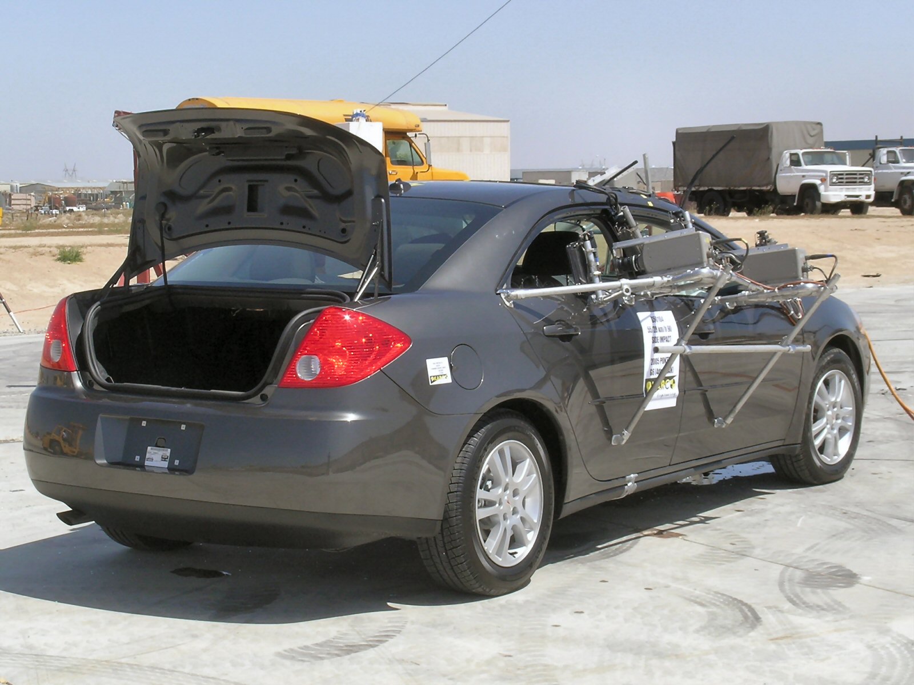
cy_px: 342
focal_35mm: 61
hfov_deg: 31.7
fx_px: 1611
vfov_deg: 24.0
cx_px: 457
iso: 50
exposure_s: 1/193
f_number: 7.4
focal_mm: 12.6
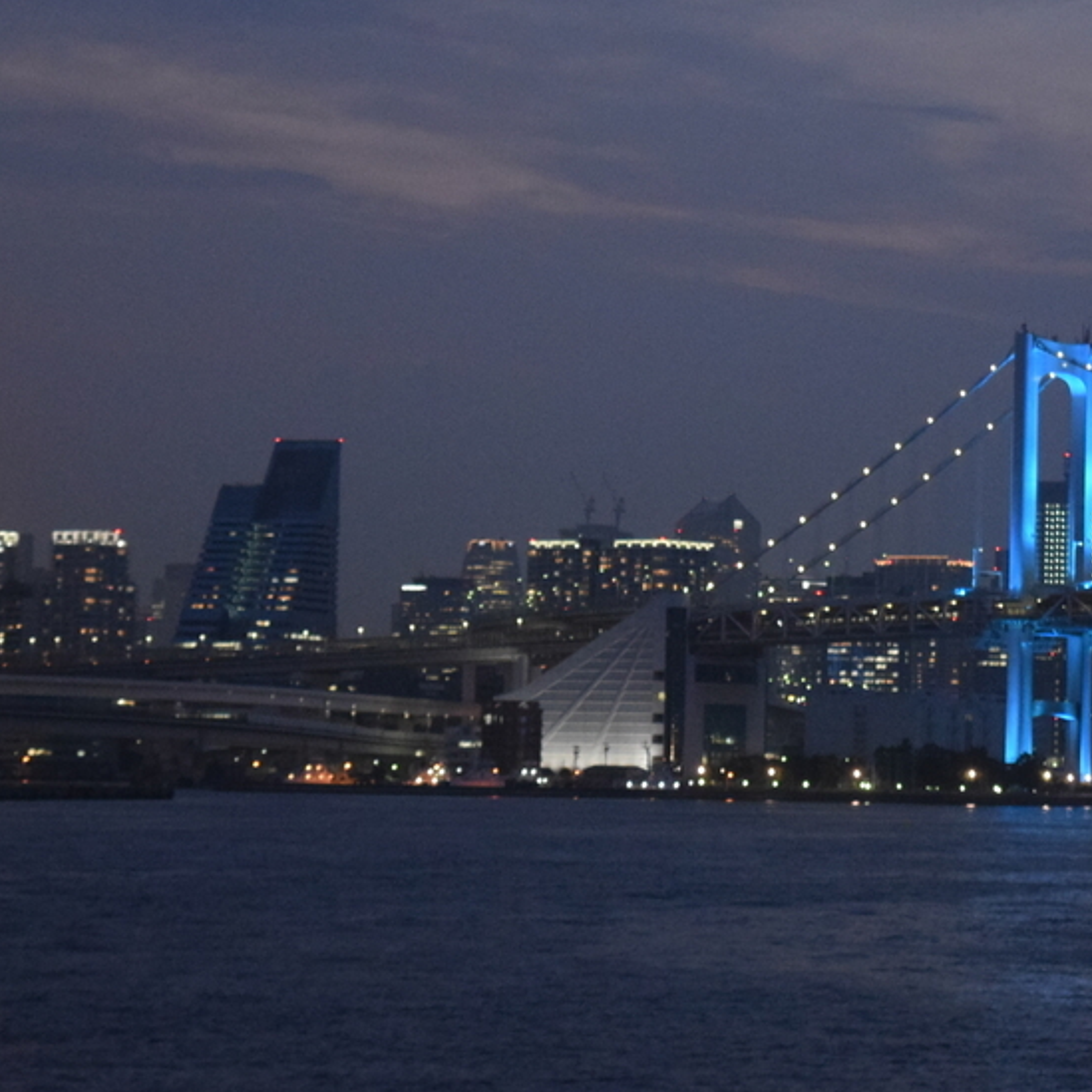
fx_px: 5175
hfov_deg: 12.0
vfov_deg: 12.0
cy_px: 509
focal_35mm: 145
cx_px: 698
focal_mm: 52
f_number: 5.6
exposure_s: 1/30
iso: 3200
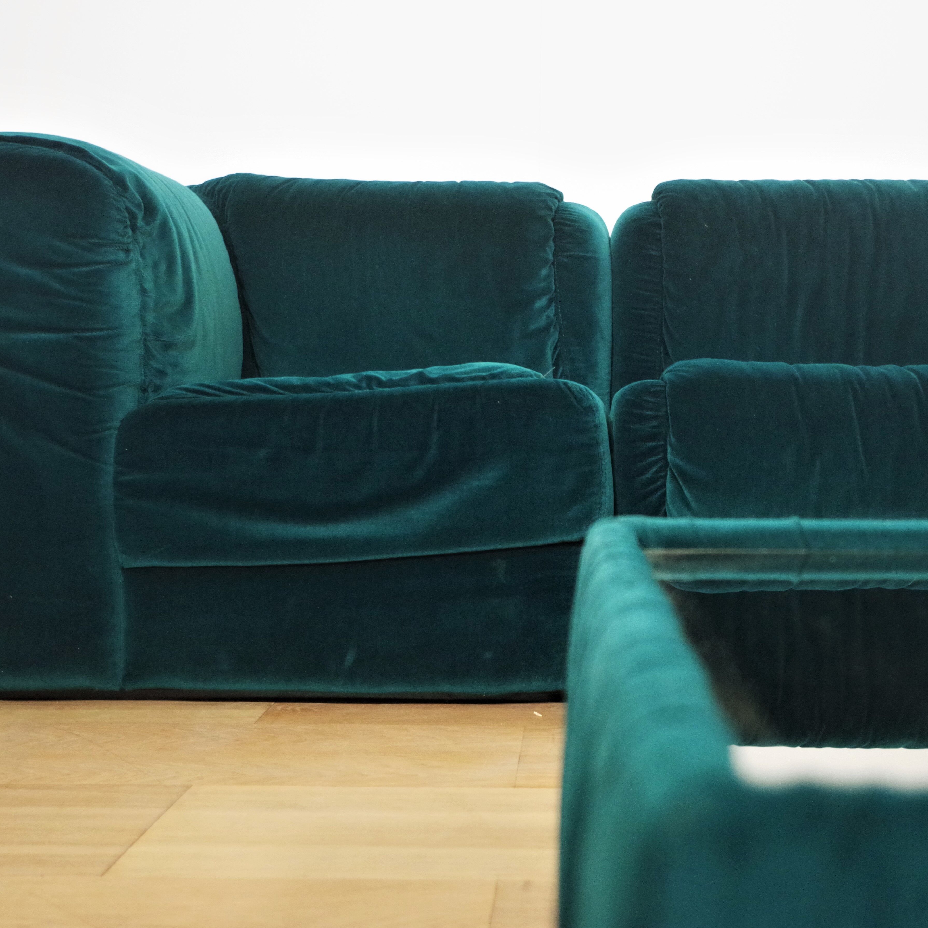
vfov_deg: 28.6
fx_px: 1820
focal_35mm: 60
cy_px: 453
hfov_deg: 28.4
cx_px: 642
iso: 1600
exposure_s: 1/60
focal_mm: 28.13
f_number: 4
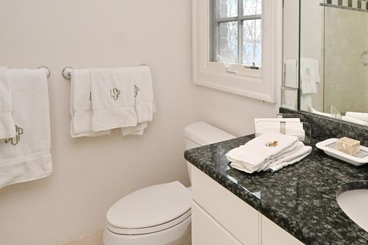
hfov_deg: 68.5
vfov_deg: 48.1
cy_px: 69
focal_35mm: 26
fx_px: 266
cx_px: 227
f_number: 14
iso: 450
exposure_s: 1/60
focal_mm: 14
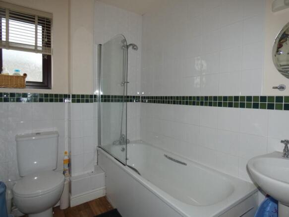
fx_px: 167
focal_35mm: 20
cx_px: 144
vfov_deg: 66.0
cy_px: 108
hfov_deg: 81.8
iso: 80
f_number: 2.8
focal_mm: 3.6
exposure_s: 1/60
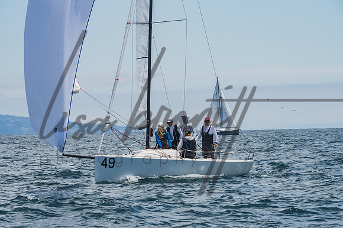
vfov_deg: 6.1
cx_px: 172
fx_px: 2142
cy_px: 114
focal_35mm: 225
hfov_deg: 9.2
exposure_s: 1/1000
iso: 640
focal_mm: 150
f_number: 14
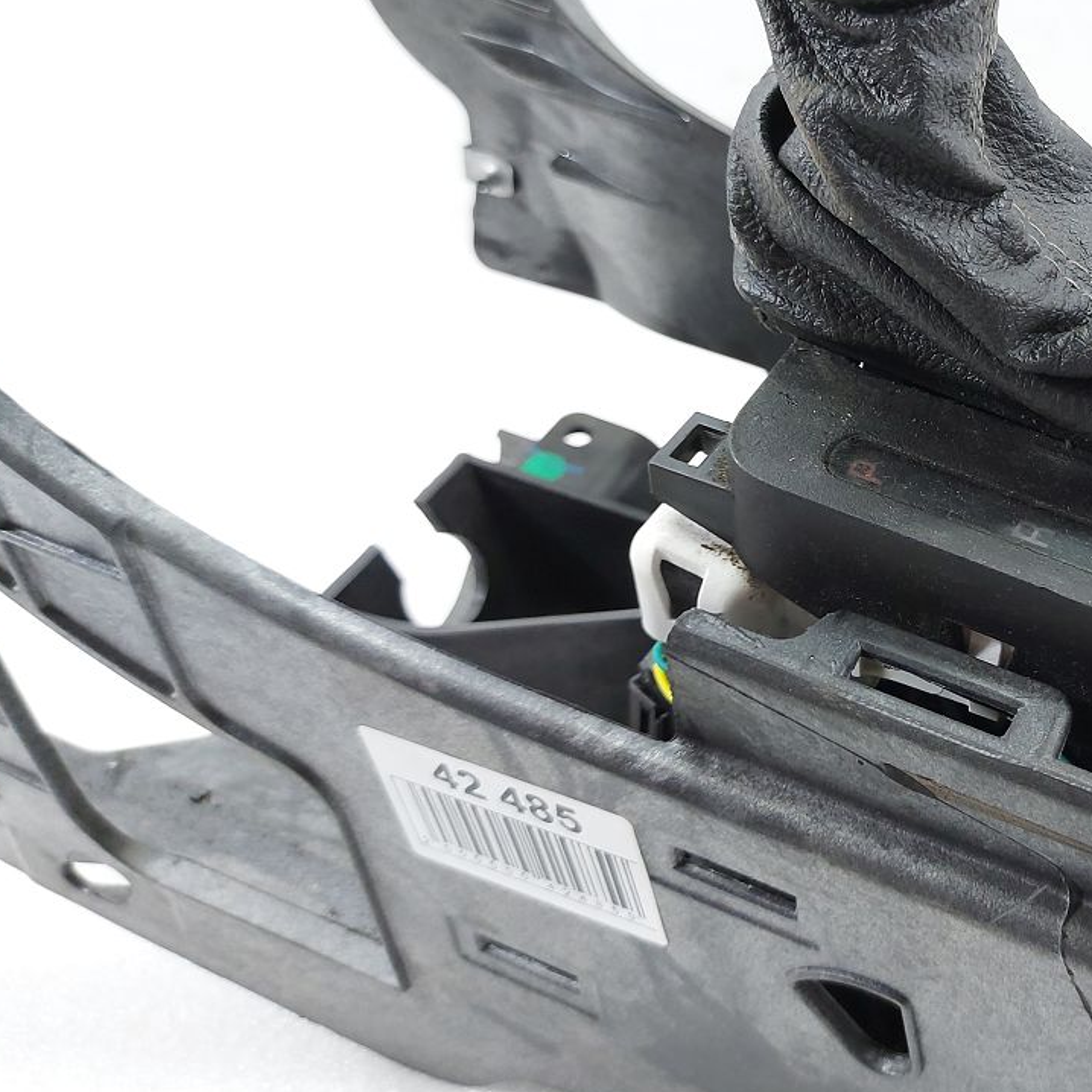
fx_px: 1463
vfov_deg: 40.8
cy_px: 467
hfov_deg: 37.8
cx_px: 1011
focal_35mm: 41
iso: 125
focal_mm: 5.23
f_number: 1.8
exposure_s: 1/50
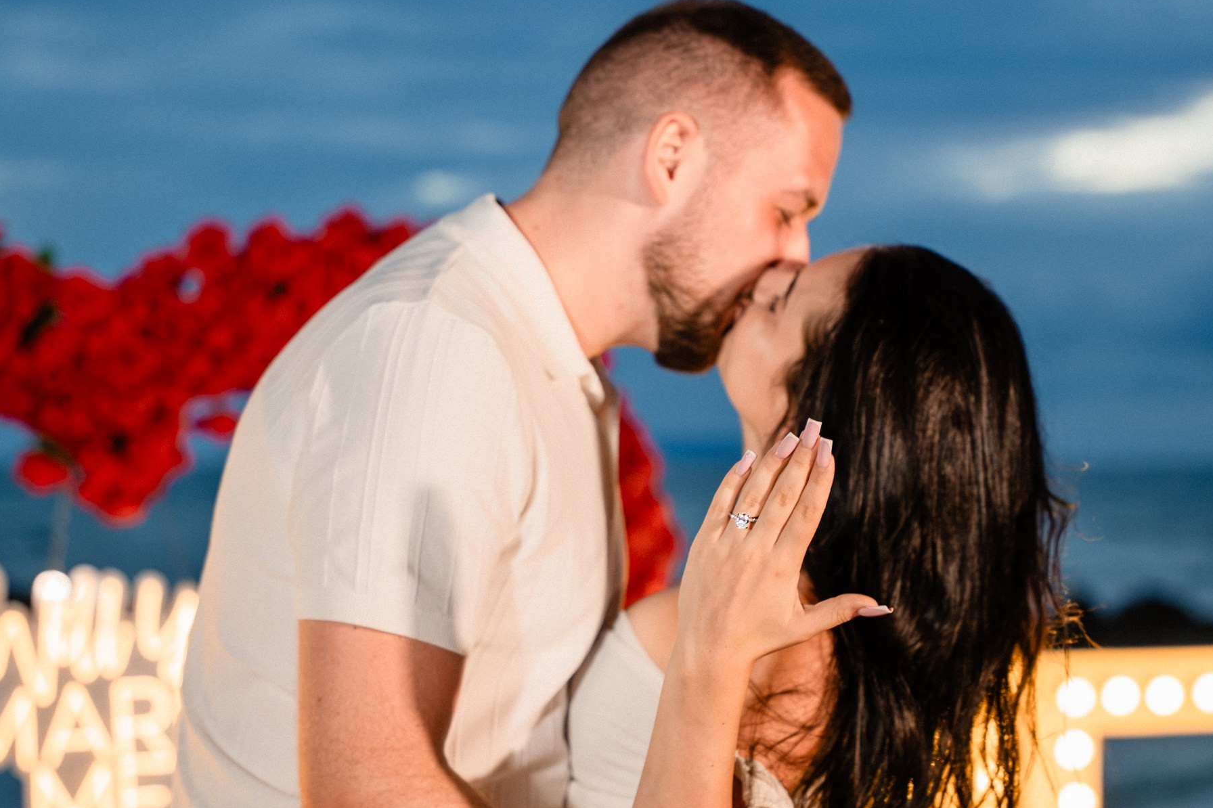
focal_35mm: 94
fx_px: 3166
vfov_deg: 14.5
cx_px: 636
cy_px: 489
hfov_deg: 21.7
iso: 1600
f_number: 2.8
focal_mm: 70
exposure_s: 1/250
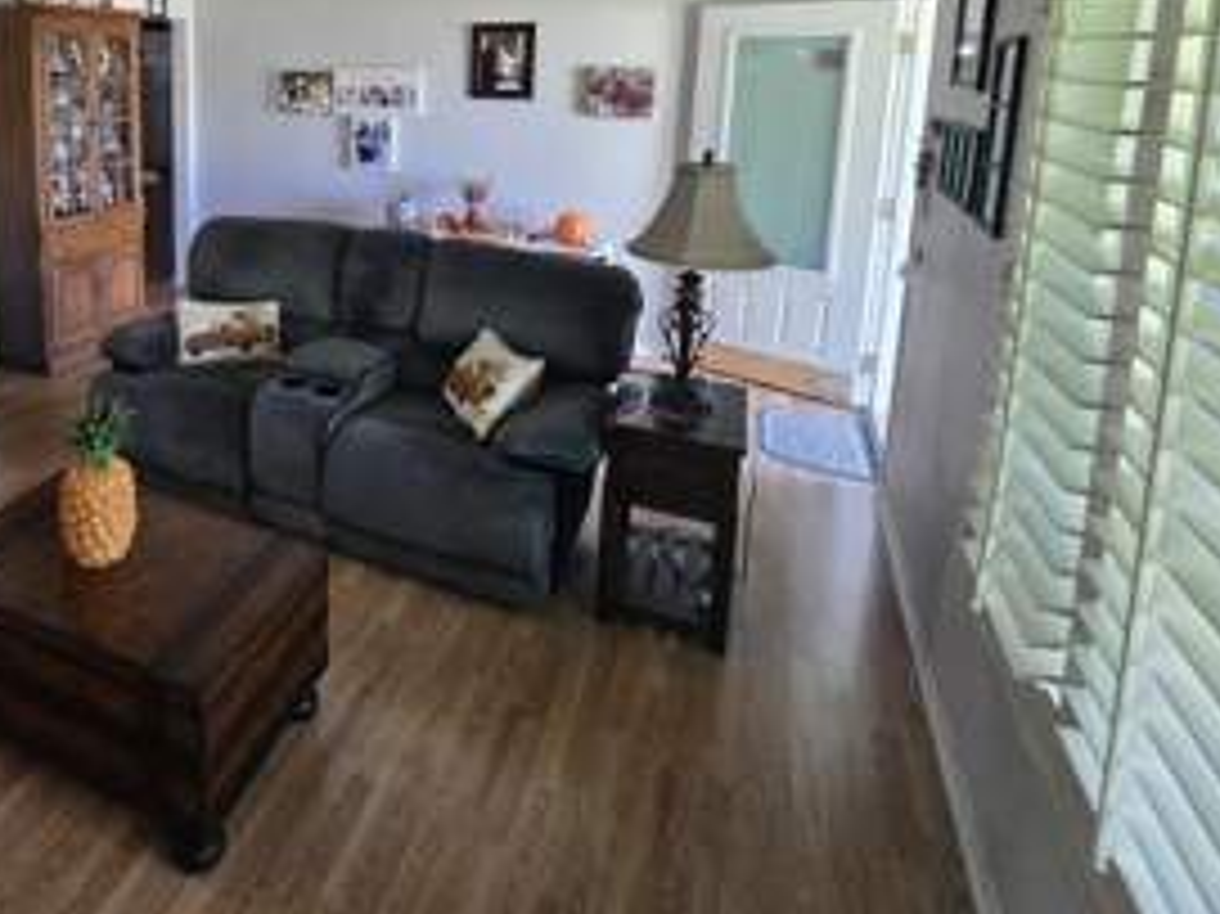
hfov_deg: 67.5
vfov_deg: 55.6
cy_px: 214
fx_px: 810
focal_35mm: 23
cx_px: 257
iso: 200
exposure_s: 1/60
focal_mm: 1.7
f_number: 2.2
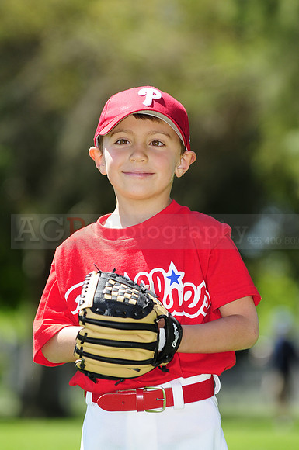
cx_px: 150
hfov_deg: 6.8
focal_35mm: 202
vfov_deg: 10.2
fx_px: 2530
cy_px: 225
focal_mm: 135
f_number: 3.5
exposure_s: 1/1000
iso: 200
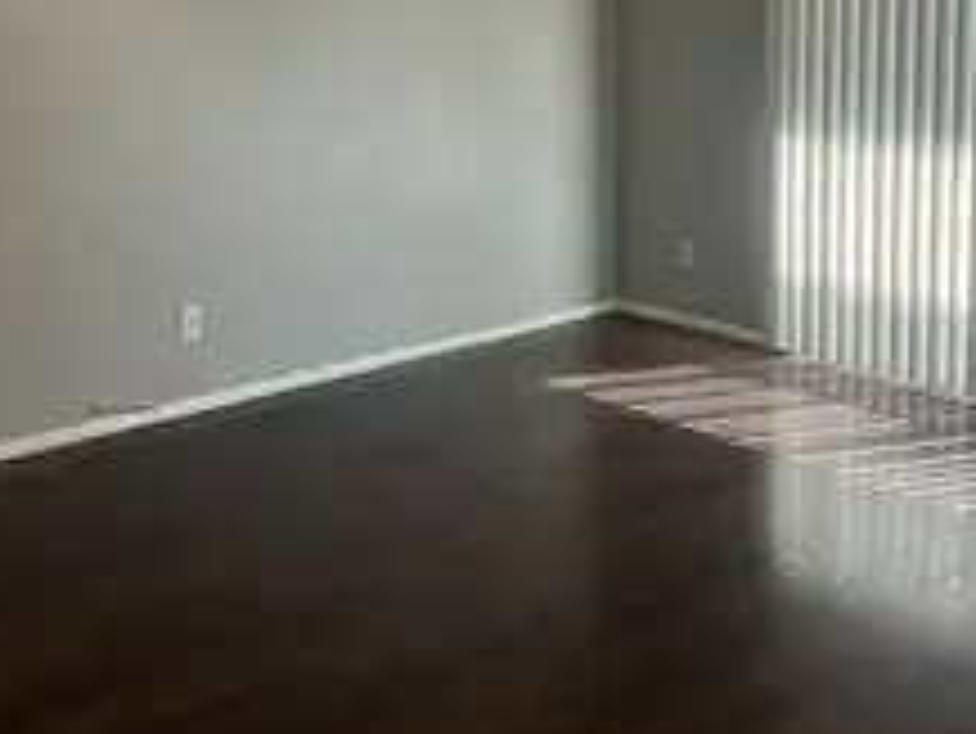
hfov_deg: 39.6
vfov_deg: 29.7
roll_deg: +1.3
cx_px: 513
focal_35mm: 48
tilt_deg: -6.5
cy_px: 171
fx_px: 1354
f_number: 1.5
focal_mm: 5.7
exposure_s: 1/120
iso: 125
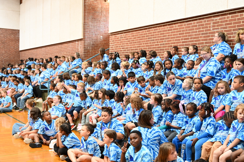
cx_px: 122
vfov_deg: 31.1
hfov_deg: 45.5
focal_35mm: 43
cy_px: 81
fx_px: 291
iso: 3200
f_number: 2.8
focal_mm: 43
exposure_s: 1/125
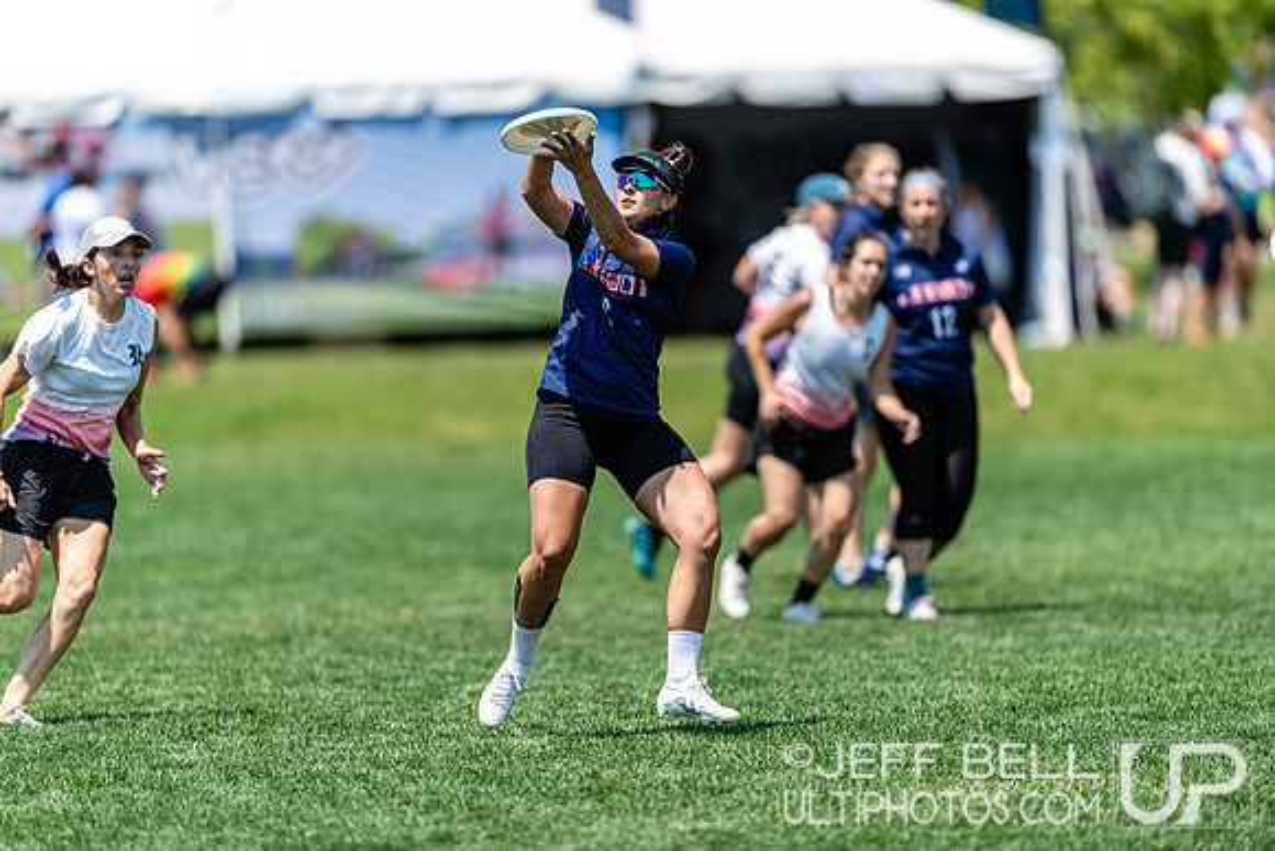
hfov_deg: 5.2
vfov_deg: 3.4
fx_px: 14169
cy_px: 426
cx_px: 638
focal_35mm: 400
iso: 100
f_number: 2.8
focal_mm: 400
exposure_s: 1/2000
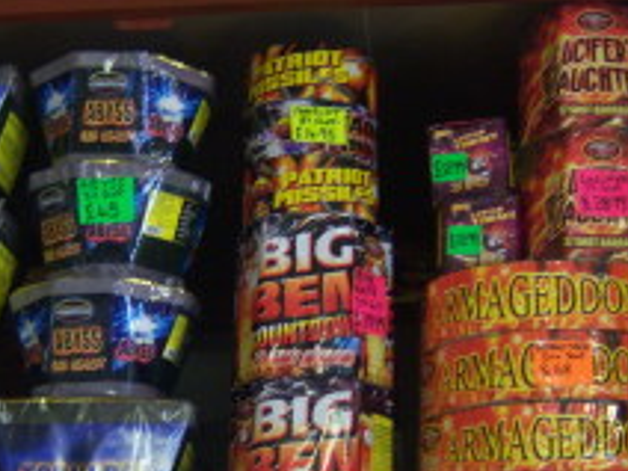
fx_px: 1578
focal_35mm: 87
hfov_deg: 22.4
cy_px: 344
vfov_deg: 16.9
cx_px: 207
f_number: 2.8
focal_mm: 7.5
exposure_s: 1/8
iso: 160
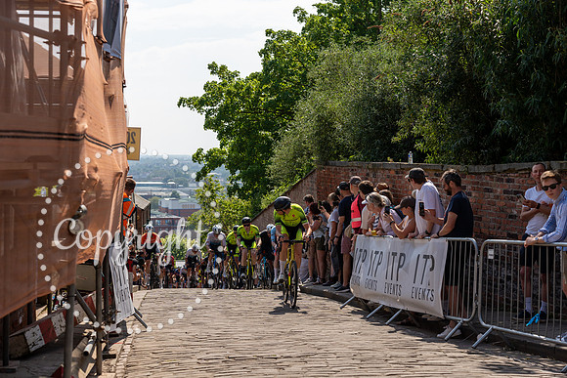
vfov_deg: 21.9
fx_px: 977
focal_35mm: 62
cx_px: 284
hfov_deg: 32.4
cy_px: 189
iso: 160
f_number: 4
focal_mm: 62
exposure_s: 1/1600
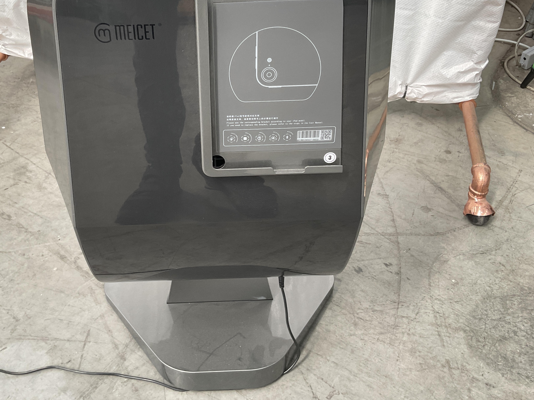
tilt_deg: -40.0
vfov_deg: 39.4
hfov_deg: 51.1
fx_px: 555
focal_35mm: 36
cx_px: 218
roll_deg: +1.1
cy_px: 152
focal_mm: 3
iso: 50
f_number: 1.8
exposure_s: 1/122
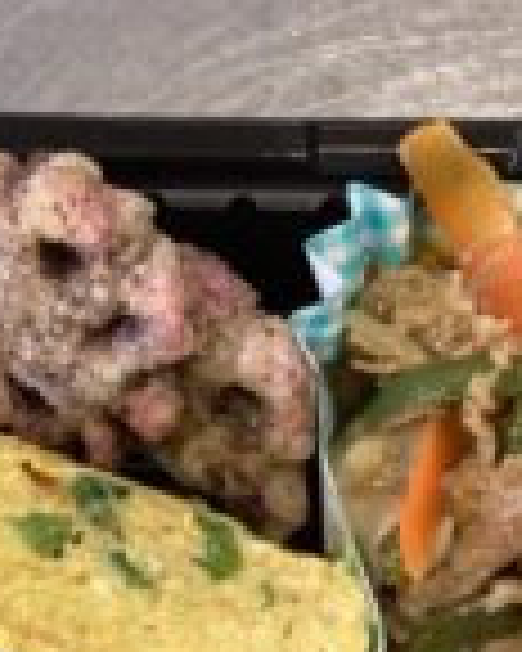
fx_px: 1506
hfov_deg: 19.2
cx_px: 20
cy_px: 623
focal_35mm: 78
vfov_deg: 23.6
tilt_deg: -85.6
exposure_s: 1/50
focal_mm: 3.3
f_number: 2.4
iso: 250
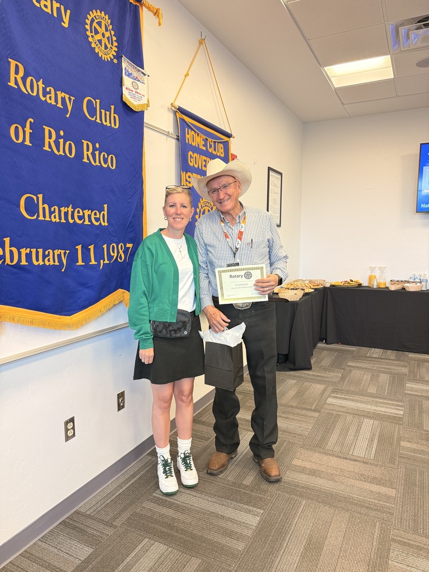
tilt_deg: -6.6
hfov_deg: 56.8
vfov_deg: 71.6
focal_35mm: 24
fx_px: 397
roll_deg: +0.5
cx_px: 214
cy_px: 286
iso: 320
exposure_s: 1/60
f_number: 1.78
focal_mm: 6.76
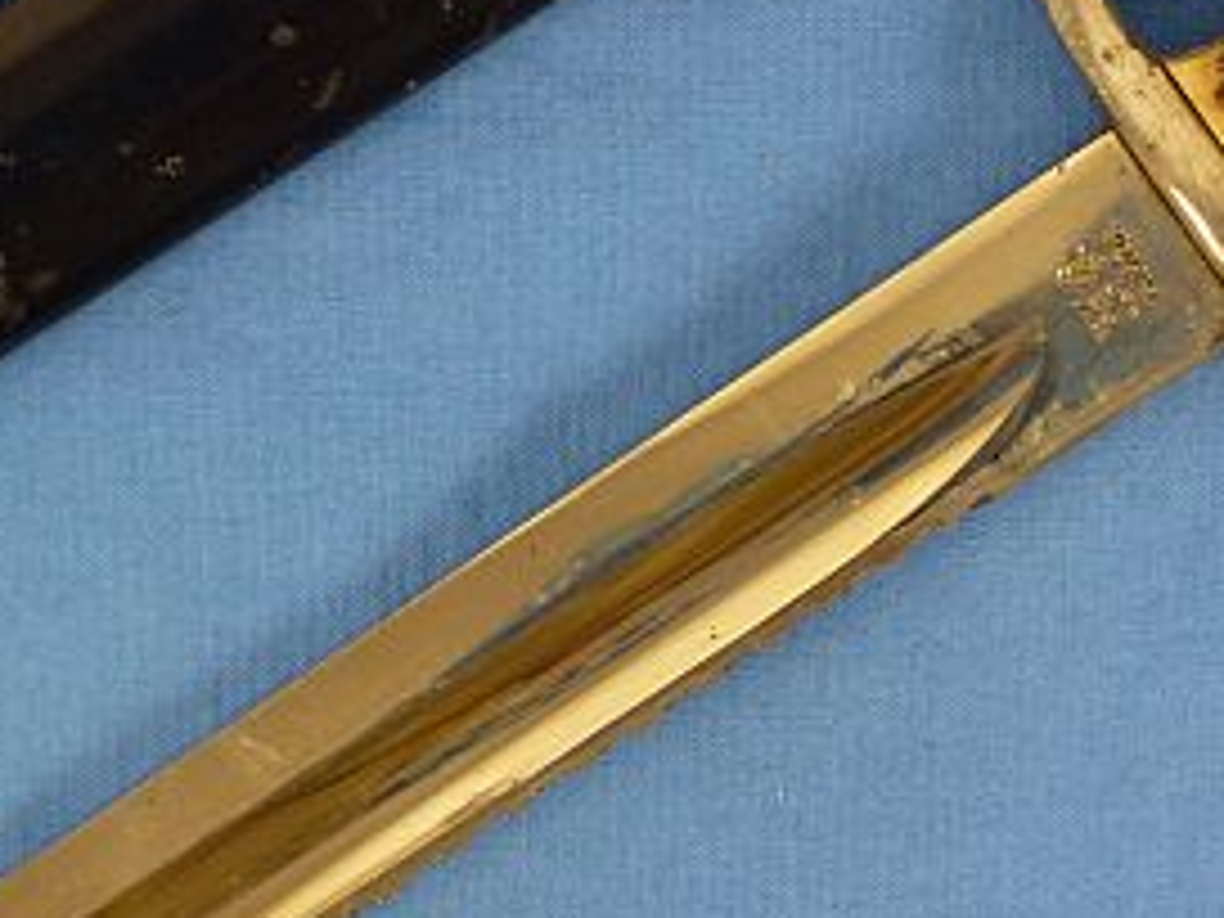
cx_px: 688
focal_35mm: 97
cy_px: 418
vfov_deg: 15.2
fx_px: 3430
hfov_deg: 20.2
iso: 200
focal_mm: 5.9
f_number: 3.6
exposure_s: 1/60
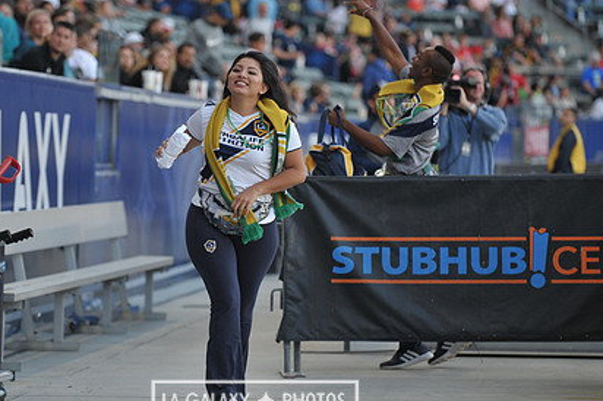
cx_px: 255
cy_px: 180
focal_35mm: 218
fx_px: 3648
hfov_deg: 9.4
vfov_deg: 6.3
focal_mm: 155
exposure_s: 1/640
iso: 800
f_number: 2.8
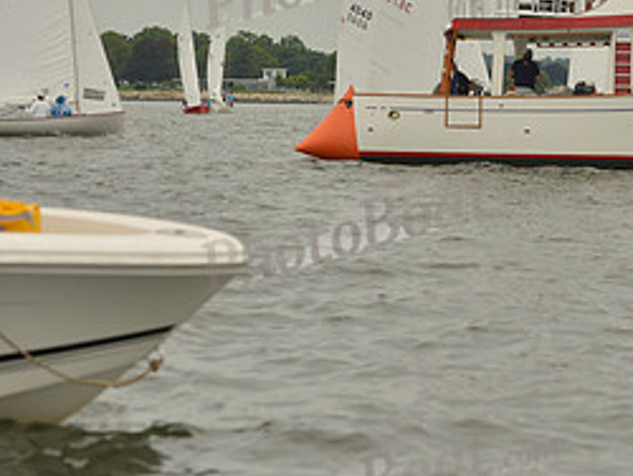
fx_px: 2855
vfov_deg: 9.5
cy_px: 60
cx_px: 691
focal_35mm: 156
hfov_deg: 12.4
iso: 400
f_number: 5
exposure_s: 1/5000
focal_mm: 70
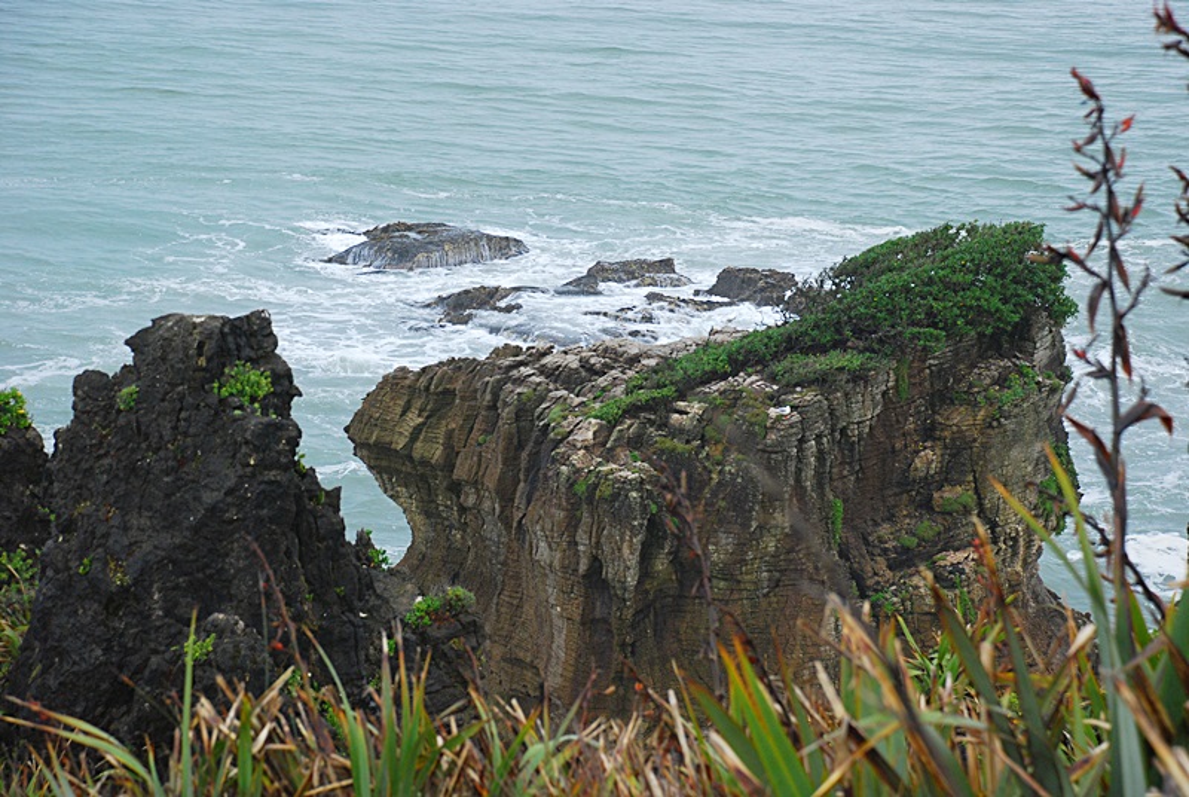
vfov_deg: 13.1
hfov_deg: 19.4
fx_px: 3473
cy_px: 398
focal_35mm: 105
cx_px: 594
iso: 400
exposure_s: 1/200
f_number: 5.6
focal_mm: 70
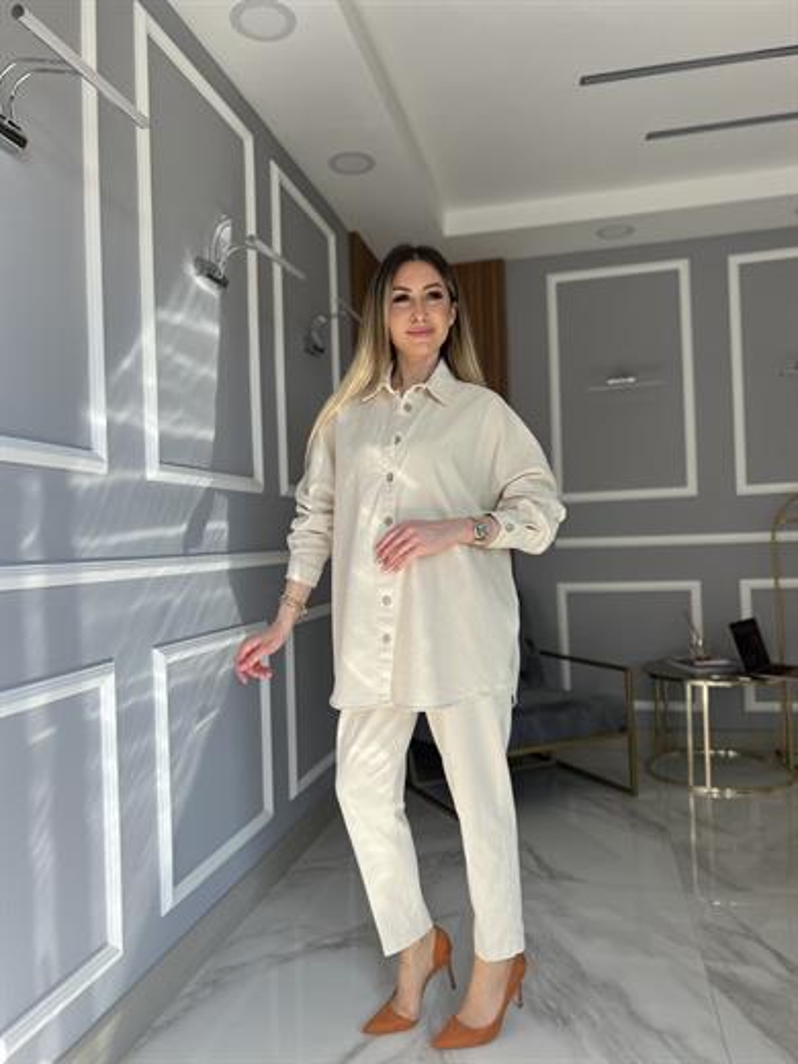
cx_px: 399
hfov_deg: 53.1
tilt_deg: +0.7
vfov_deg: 67.3
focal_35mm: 26
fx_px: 799
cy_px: 532
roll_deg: +1.9
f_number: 1.5
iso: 50
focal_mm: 5.7
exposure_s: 1/650
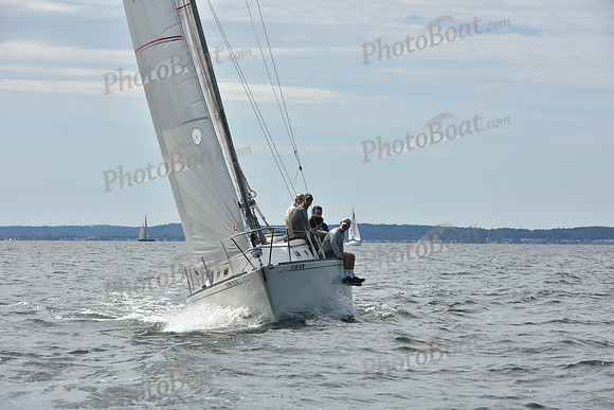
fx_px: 2729
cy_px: 205
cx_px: 307
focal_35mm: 160
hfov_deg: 12.8
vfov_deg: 8.6
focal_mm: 160
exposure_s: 1/1000
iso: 320
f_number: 11
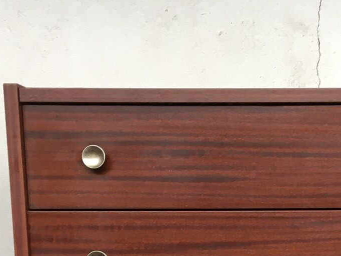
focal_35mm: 85
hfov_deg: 22.3
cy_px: 349
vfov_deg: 16.3
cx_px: 320
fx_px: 838
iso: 32
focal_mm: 4.15
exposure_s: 1/33
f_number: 2.2
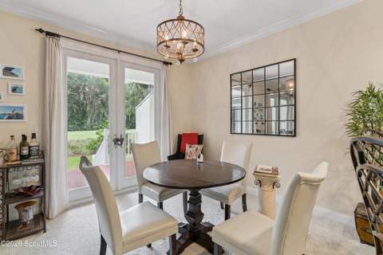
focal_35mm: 17
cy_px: 128
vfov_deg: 70.4
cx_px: 192
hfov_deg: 93.3
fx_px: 181
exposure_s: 1/10
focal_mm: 17
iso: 250
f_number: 8
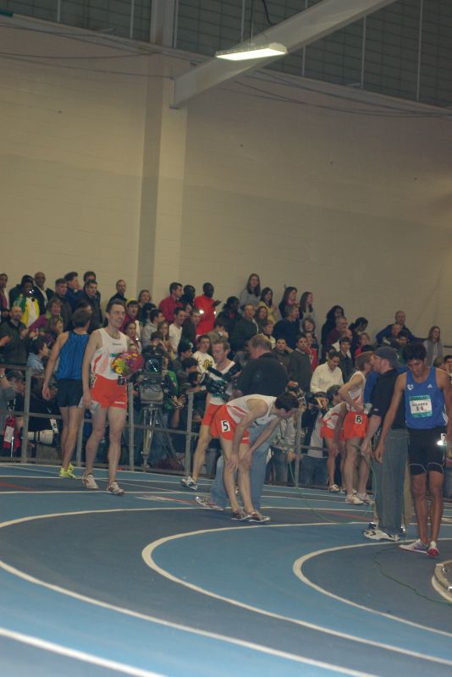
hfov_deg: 11.4
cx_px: 226
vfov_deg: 17.1
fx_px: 2258
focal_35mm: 120
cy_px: 338
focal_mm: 80
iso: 800
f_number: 6.3
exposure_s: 1/125
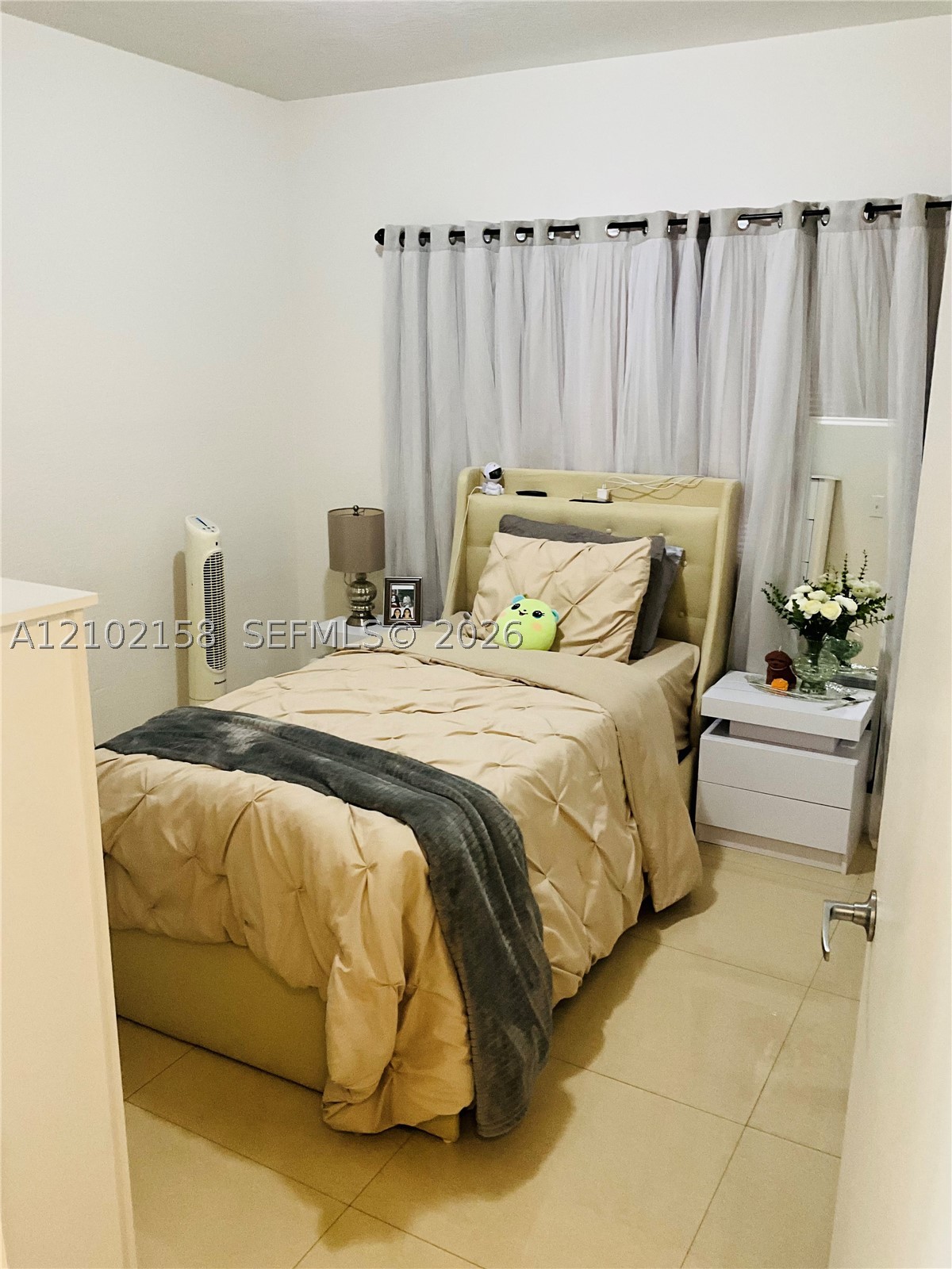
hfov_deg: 48.2
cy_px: 634
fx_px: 1063
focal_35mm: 29
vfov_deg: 61.7
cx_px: 476
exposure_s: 1/60
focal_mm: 3
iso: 320
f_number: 1.8
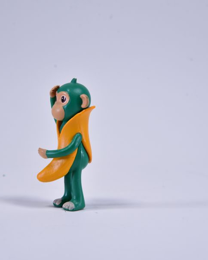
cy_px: 137
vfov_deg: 14.6
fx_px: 1016
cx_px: 67
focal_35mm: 132
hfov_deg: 11.7
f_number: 9
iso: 400
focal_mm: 85
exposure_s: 1/160
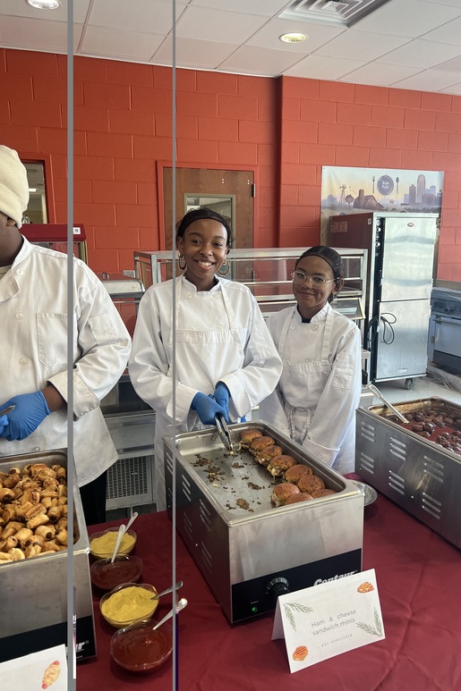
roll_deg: +0.8
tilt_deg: -11.7
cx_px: 248
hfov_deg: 46.3
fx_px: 538
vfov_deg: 65.5
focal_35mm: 28
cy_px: 350
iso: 80
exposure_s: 1/120
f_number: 1.5
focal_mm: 5.7
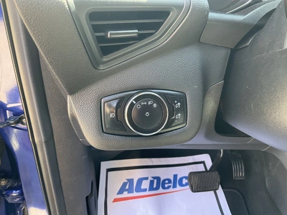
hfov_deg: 61.7
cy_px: 108
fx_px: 240
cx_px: 144
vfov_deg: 48.2
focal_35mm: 29
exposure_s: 1/71
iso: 64
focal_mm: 3
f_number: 1.8
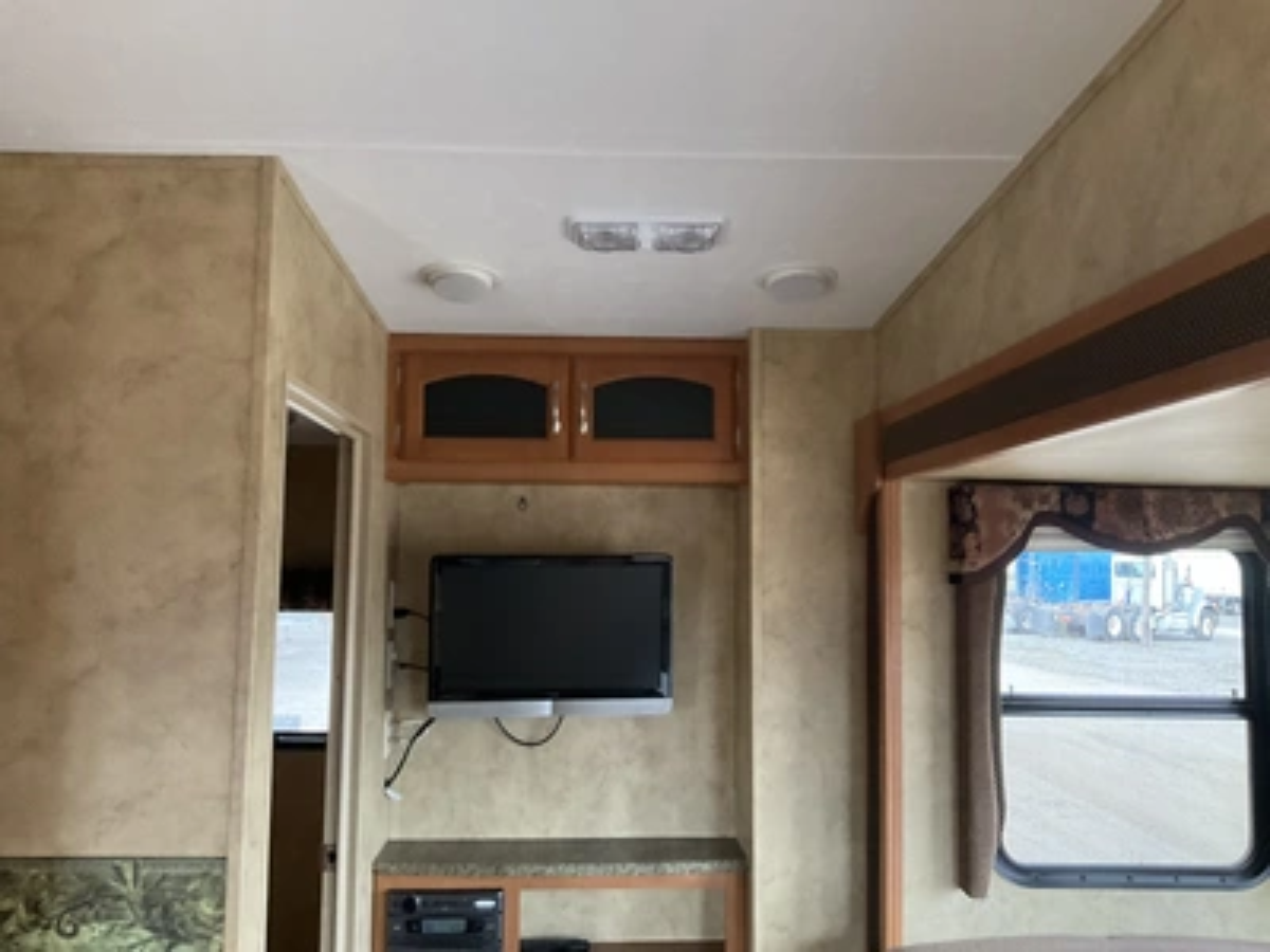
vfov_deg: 48.2
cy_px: 476
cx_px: 635
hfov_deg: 61.7
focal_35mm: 29
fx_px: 1064
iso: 160
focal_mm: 3
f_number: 1.8
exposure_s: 1/60
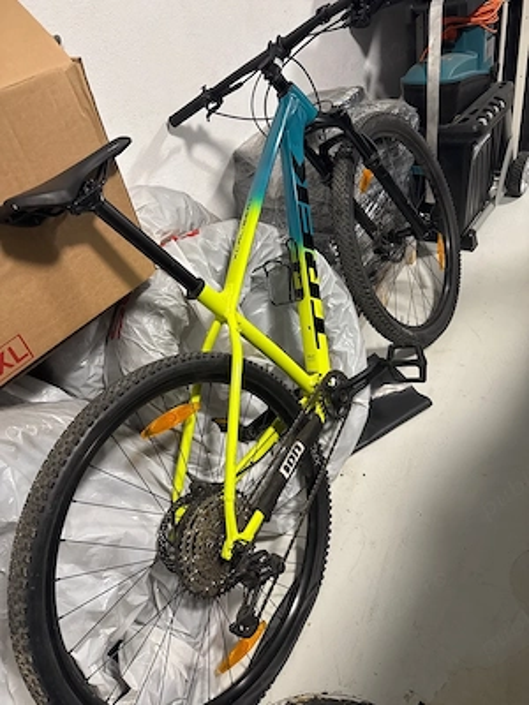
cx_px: 264
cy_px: 352
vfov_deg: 71.6
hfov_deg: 56.8
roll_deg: +14.3
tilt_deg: -39.5
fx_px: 489
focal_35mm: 24
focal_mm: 6.76
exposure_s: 1/50
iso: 500
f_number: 1.78
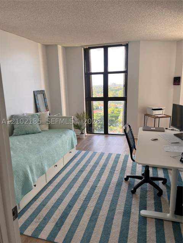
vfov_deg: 67.3
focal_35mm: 26
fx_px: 183
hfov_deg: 53.1
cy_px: 122
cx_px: 92
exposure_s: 1/161
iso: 64
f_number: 1.6
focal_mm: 5.1
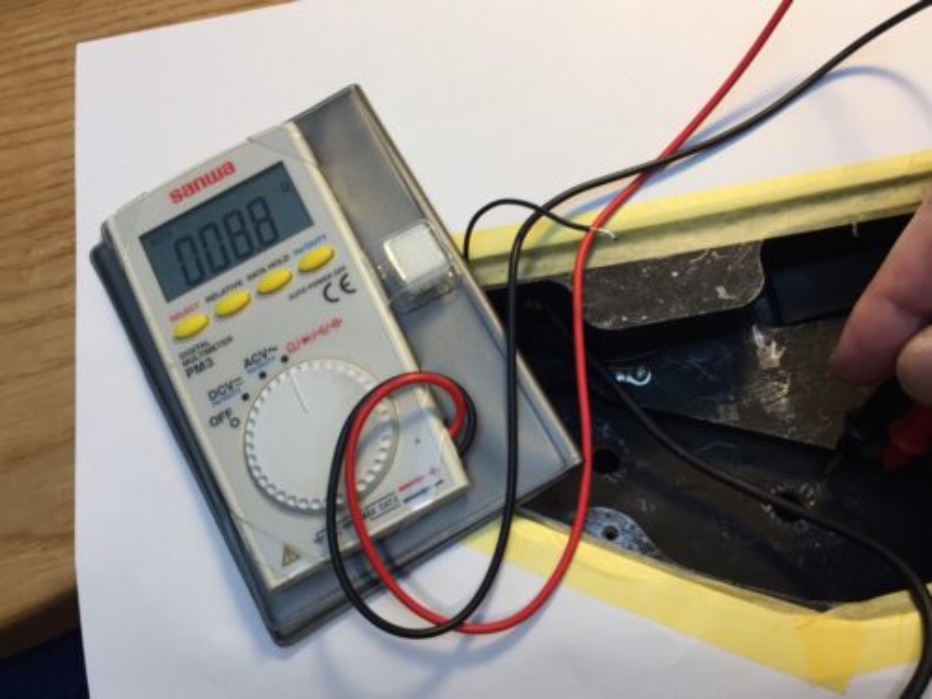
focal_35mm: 29
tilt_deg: -68.1
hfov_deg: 61.7
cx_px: 466
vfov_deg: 48.2
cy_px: 350
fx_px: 781
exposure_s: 1/50
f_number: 2.2
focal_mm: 4.15
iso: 40
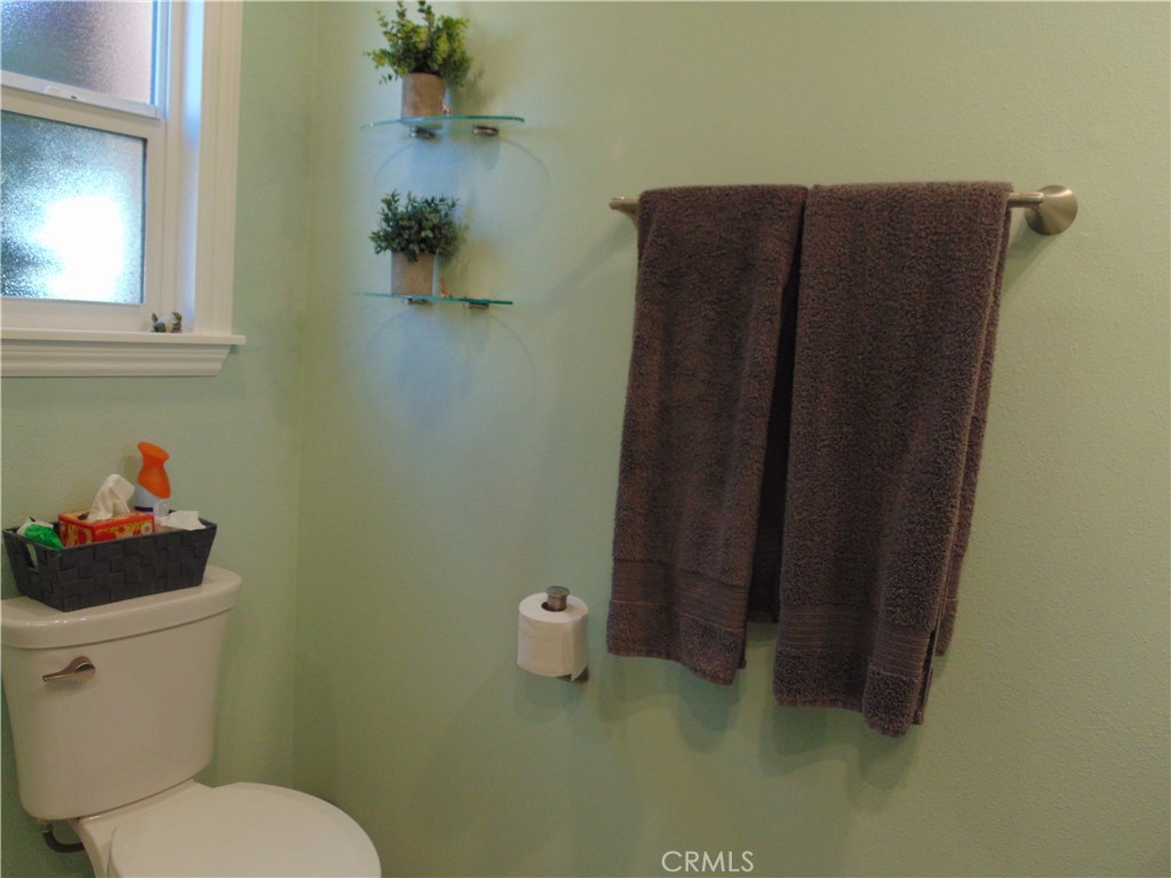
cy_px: 439
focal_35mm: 30
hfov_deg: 60.0
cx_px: 586
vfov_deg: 46.8
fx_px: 1015
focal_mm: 5.4
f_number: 3.1
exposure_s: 1/30
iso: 160
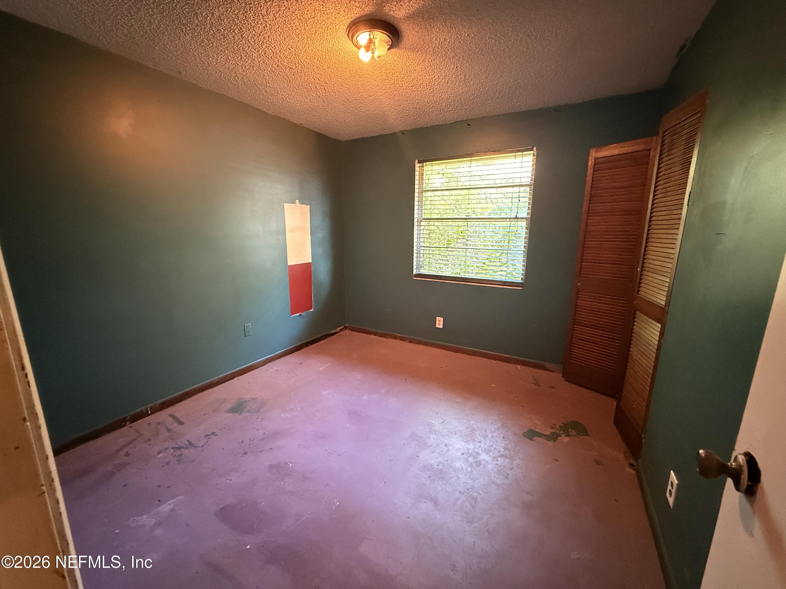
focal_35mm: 14
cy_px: 294
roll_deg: -0.6
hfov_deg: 102.1
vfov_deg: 85.7
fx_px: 318
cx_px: 393
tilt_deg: -11.1
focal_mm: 2.22
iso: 1000
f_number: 2.2
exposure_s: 1/60
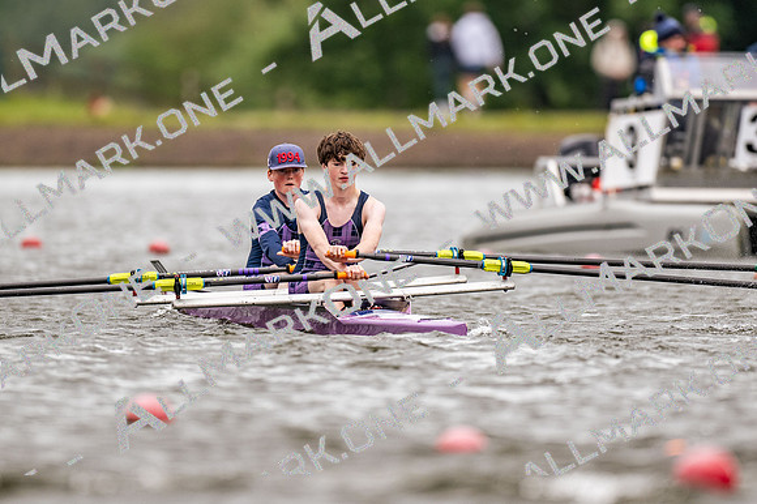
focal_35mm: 900
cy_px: 252
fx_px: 18913
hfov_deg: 2.3
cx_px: 378
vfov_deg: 1.5
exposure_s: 1/2500
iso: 320
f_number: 4
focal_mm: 600
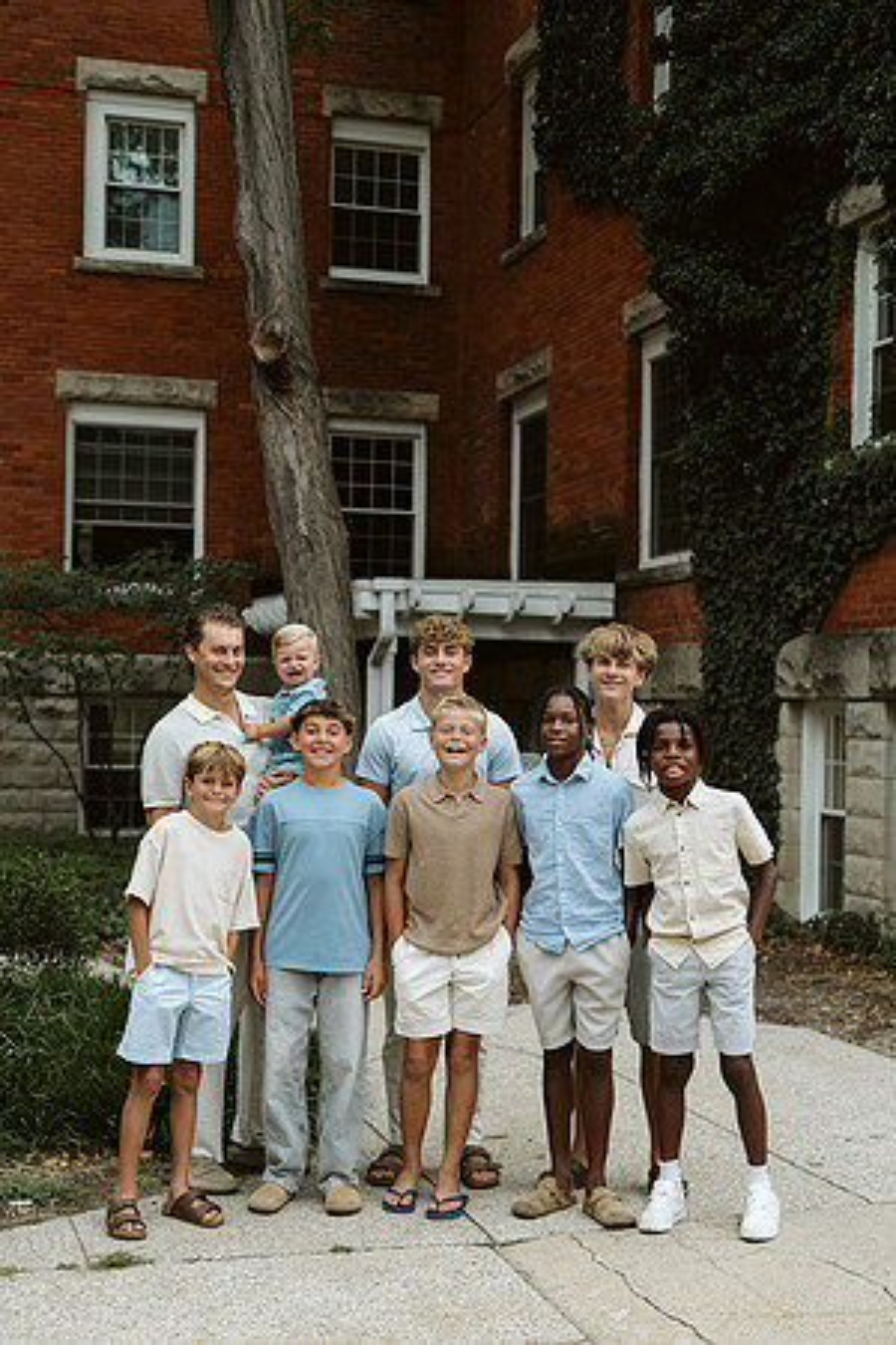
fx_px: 1867
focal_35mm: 50
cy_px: 672
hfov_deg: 27.0
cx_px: 448
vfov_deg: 39.6
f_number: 2.8
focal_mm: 50
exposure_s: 1/640
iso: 1000
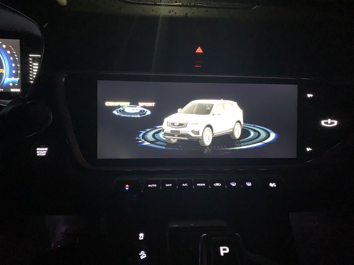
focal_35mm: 26
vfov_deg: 53.1
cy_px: 132
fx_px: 266
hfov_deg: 67.3
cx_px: 177
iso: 1000
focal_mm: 4.25
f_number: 1.8
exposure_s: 1/4
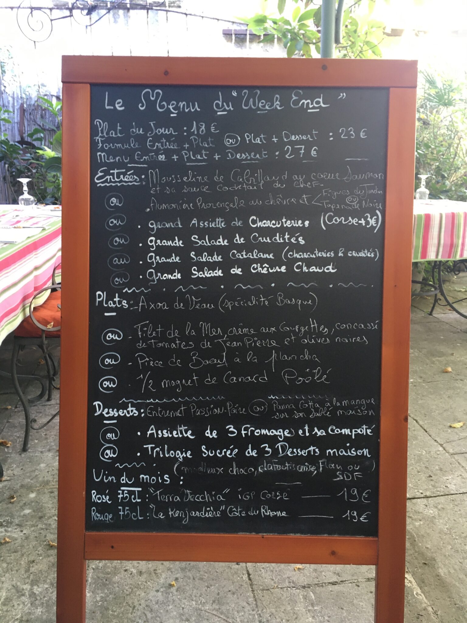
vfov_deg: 61.7
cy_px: 312
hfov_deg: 48.2
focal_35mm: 29
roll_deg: -0.8
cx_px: 234
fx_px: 522
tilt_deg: -14.6
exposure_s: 1/33
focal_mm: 4.15
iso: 125
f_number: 2.2
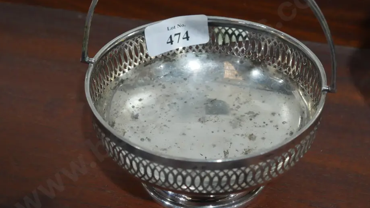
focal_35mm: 73
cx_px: 184
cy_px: 88
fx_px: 716
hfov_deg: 29.0
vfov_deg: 16.5
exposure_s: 1/60
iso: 640
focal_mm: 30
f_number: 5.4
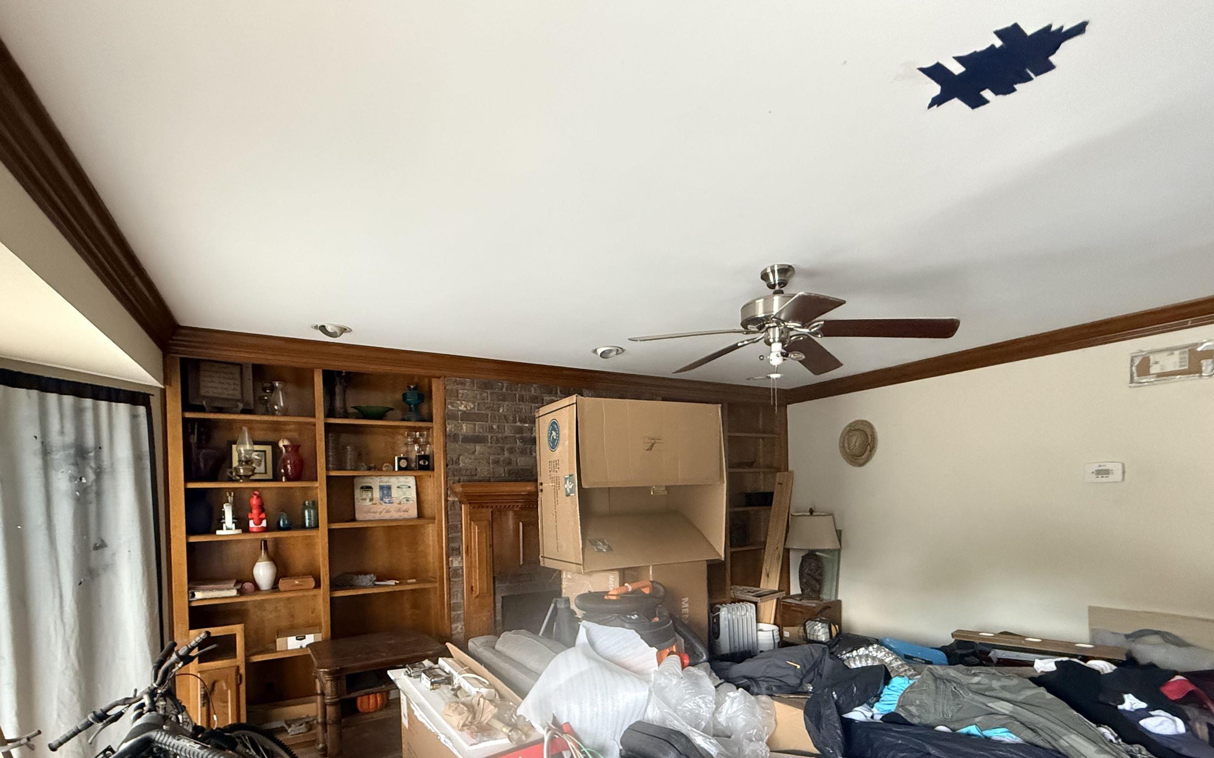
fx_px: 562
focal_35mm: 17
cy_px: 504
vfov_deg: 66.2
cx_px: 588
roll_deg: +0.9
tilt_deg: -0.4
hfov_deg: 94.3
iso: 800
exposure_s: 1/60
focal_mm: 2.22
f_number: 2.2
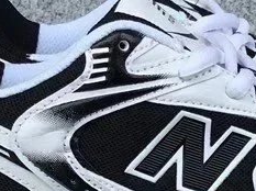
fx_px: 886
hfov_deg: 16.4
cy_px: 274
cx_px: 192
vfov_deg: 11.8
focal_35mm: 120
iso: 25
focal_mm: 3.3
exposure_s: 1/570
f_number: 2.4
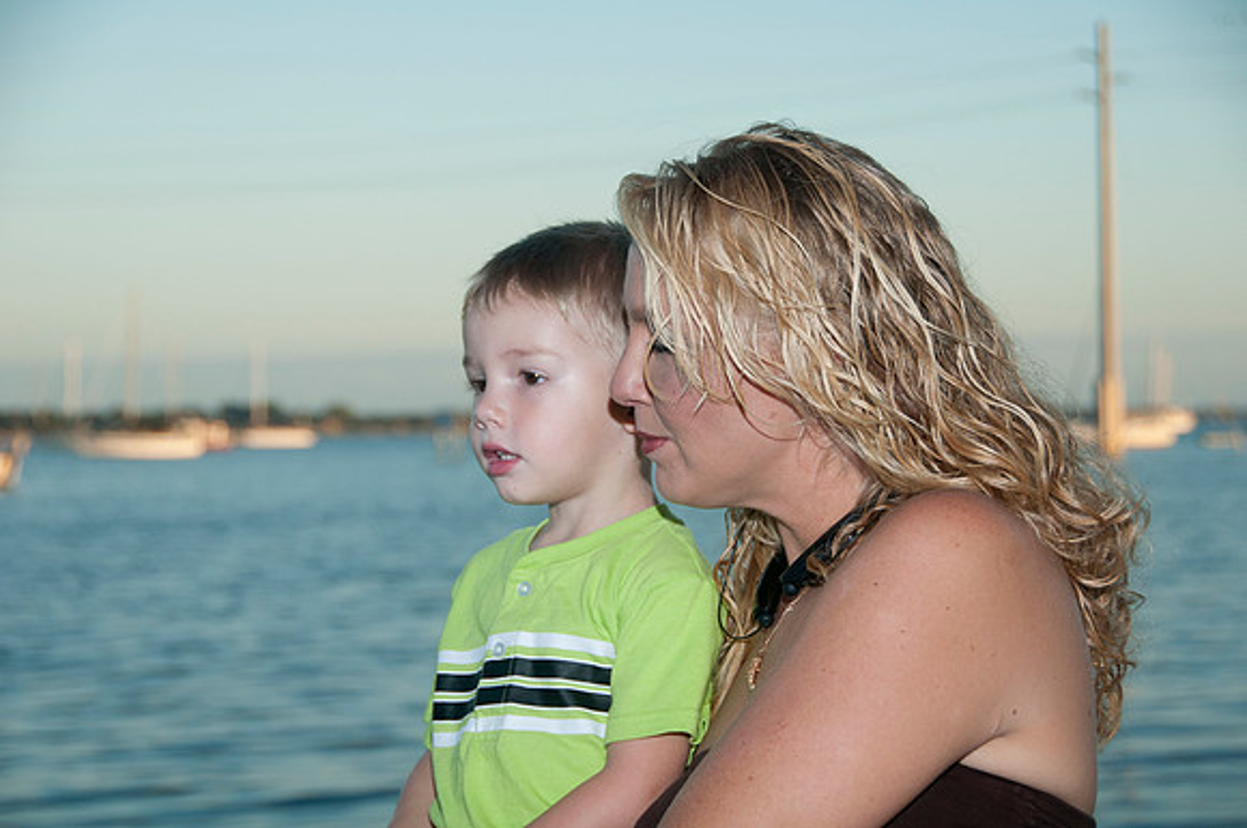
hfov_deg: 21.9
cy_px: 414
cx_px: 624
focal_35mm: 93
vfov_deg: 14.7
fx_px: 3217
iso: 100
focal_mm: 62
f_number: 5.6
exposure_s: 1/250
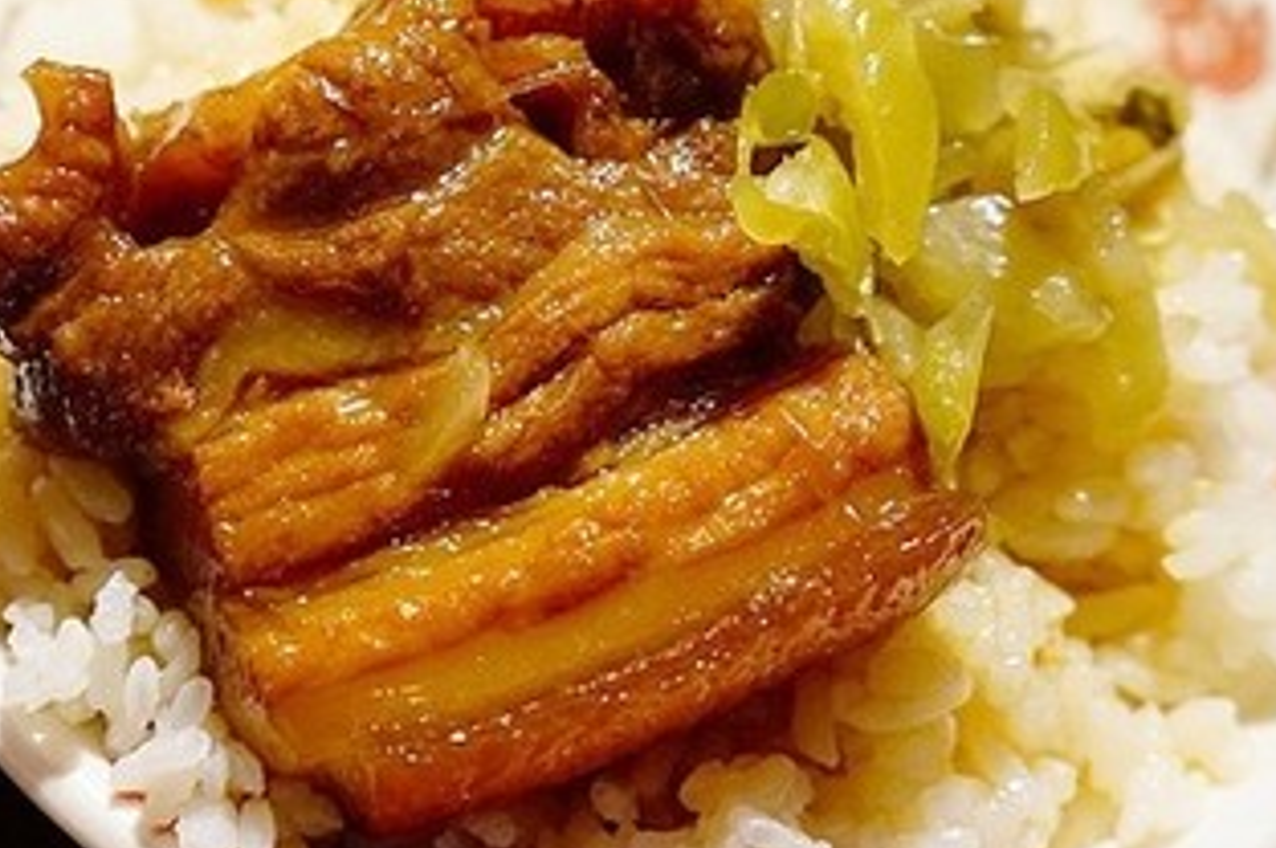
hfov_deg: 27.9
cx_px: 424
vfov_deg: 18.9
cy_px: 391
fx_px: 2548
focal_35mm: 72
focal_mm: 25
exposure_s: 1/60
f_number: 4
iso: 4000
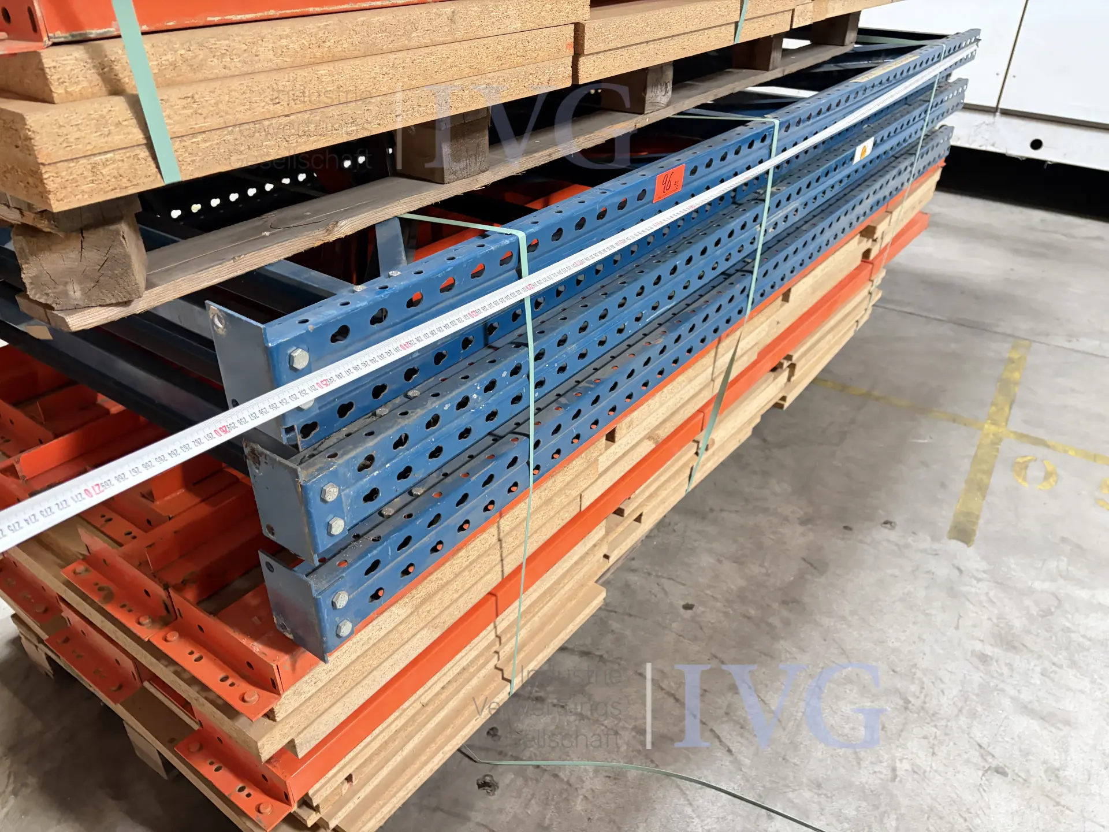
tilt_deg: -33.0
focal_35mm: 26
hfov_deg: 67.3
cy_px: 416
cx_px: 554
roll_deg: -2.0
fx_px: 833
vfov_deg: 53.1
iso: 500
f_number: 1.6
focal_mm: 5.96
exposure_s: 1/33
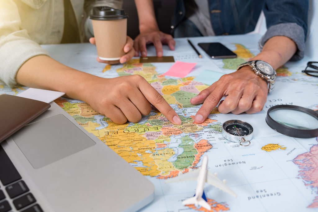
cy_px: 106
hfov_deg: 58.7
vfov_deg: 41.1
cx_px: 159
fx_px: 283
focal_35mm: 32
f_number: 4
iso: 250
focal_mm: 21.4
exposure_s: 1/160
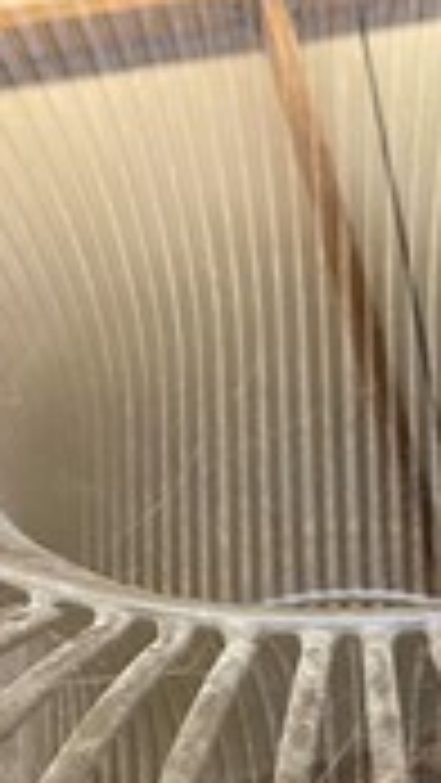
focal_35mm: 65
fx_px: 1350
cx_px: 482
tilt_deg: -61.5
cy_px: 886
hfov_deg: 17.9
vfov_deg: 28.9
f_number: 1.8
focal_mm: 4.25
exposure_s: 1/50
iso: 250
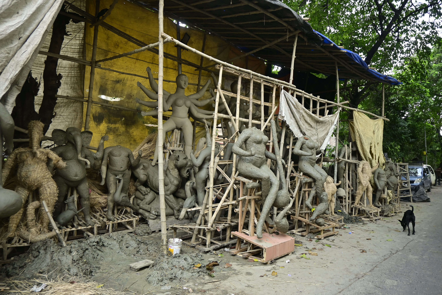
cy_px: 148
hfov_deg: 70.4
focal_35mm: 26
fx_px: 313
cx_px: 221
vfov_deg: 50.4
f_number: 3.5
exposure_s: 1/100
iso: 250
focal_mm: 17
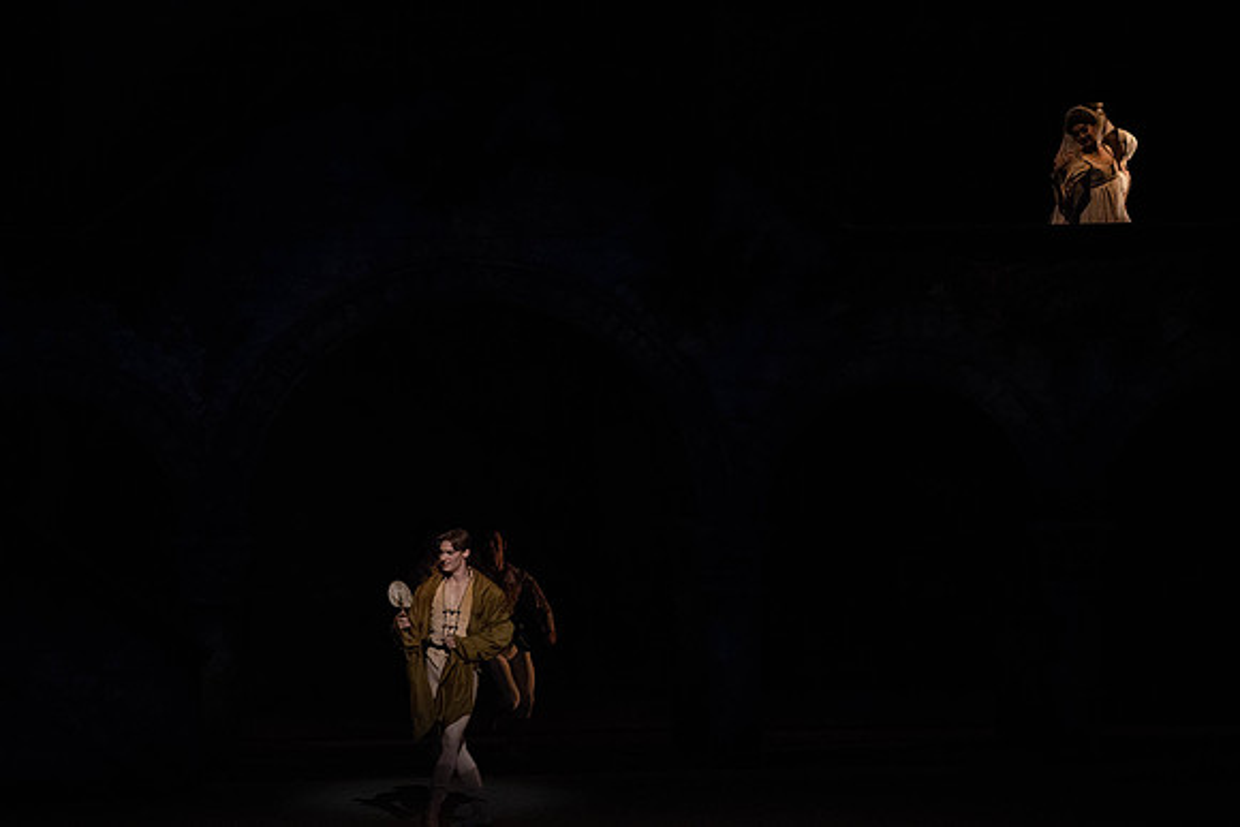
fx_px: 6373
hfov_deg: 11.1
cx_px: 620
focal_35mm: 185
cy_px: 414
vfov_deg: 7.4
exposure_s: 1/250
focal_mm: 185
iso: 8000
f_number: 5.6
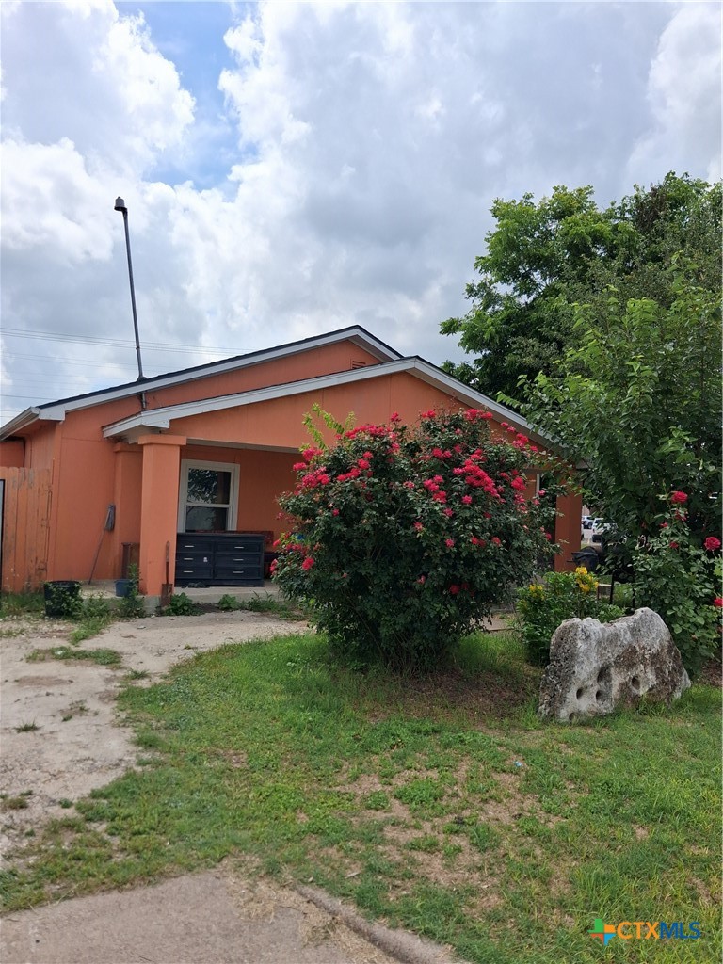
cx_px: 362
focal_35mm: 27
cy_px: 482
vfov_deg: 65.3
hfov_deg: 51.4
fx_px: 752
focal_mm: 4
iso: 25
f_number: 1.8
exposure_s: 1/1127
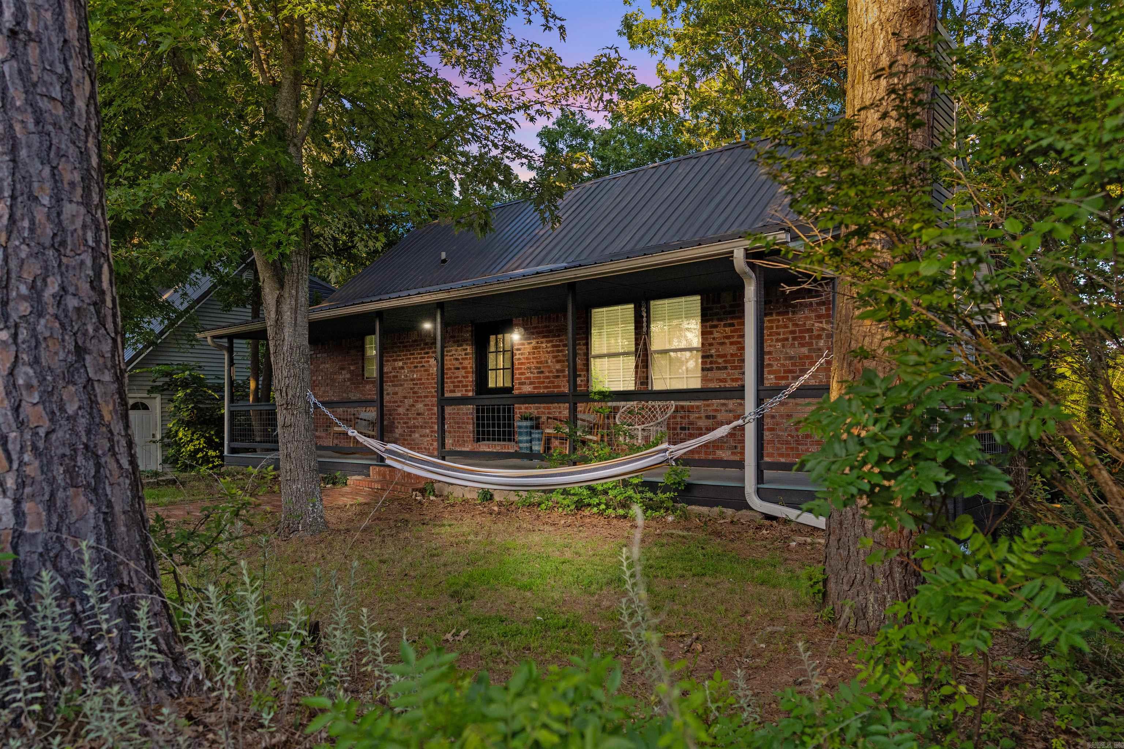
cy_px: 374
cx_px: 562
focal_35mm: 24
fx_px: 749
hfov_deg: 73.7
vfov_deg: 53.1
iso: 640
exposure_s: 1/1250
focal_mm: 24
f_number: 2.8
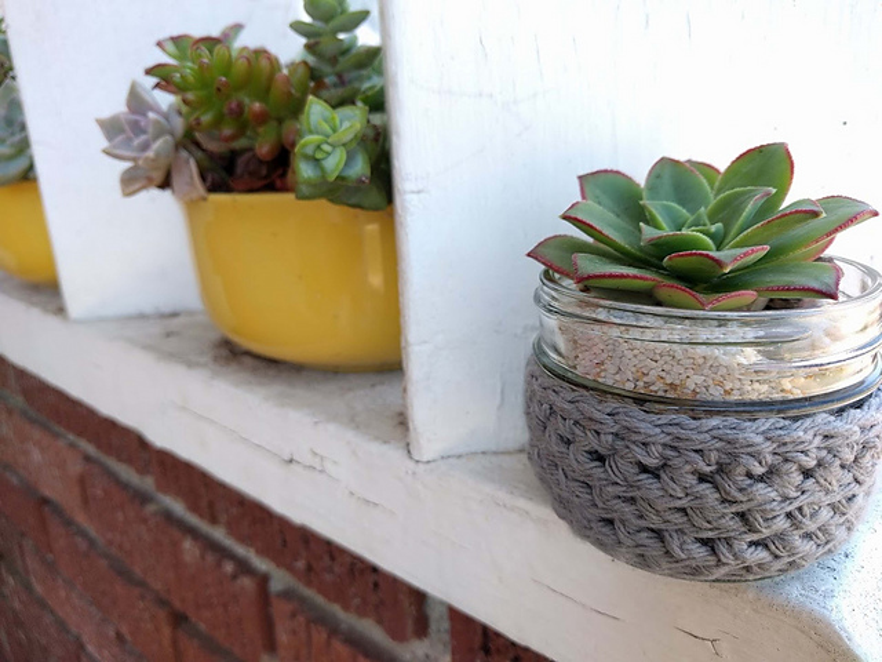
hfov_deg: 61.7
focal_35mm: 29
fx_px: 739
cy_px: 331
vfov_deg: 48.2
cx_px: 441
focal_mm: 4.15
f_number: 2.2
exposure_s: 1/30
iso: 125
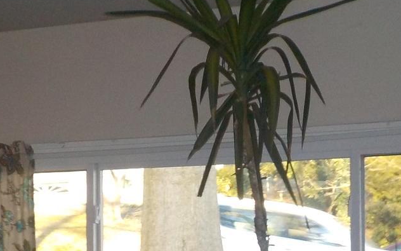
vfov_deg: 12.5
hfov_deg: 20.2
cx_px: 166
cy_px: 286
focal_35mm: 103
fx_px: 1126
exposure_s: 1/30
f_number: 3.3
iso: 200
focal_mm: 4.1
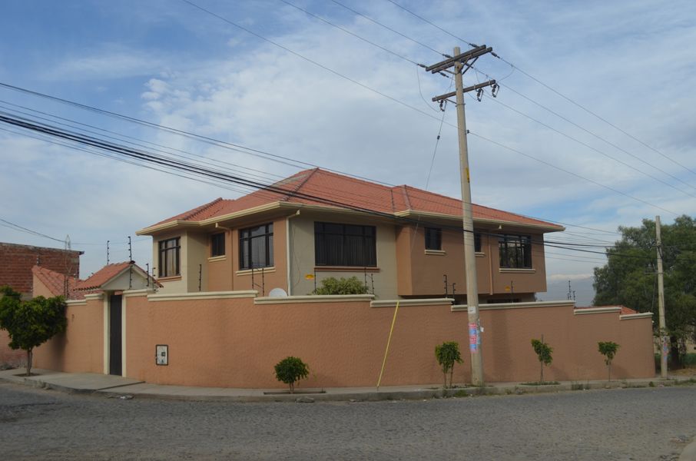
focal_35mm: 33
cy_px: 230
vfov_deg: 39.8
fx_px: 637
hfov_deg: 57.3
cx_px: 348
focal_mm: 22
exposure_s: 1/250
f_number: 8
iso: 100
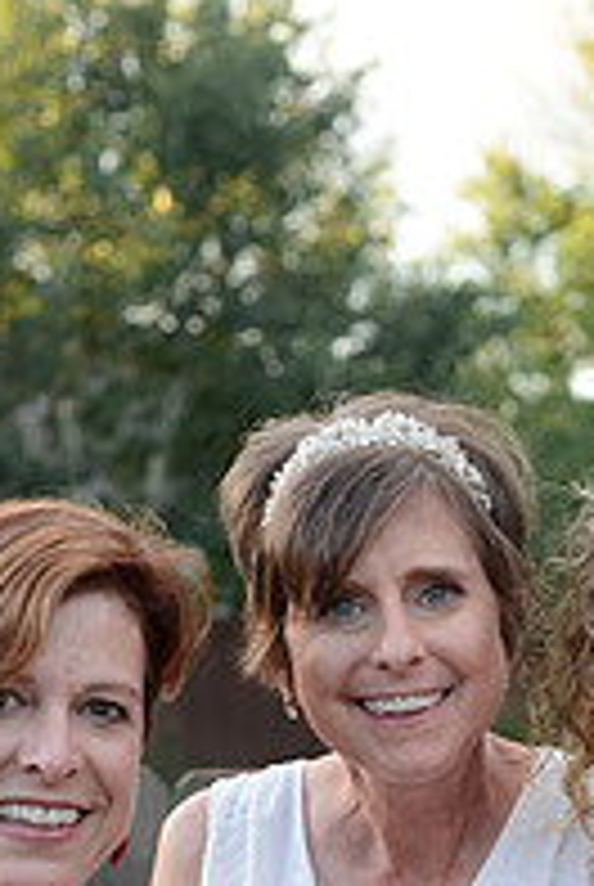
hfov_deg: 12.1
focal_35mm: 114
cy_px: 1007
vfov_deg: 17.3
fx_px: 2811
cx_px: 364
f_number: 4
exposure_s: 1/200
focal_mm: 50
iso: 400
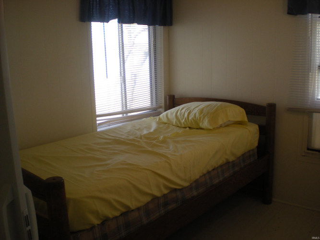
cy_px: 120
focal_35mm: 38
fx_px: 351
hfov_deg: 49.0
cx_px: 160
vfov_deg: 37.7
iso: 104
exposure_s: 1/74
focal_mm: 6.3
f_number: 3.1
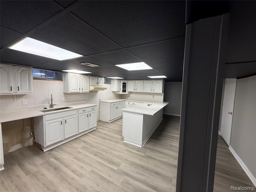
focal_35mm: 14
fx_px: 104
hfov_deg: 102.1
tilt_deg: -3.6
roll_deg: -1.9
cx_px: 128
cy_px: 96
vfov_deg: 85.7
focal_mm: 2.22
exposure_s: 1/120
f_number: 2.2
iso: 125
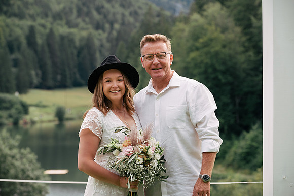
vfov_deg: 10.1
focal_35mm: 135
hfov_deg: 15.2
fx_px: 1102
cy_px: 98
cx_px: 147
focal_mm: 135
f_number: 7.1
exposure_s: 1/250
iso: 500
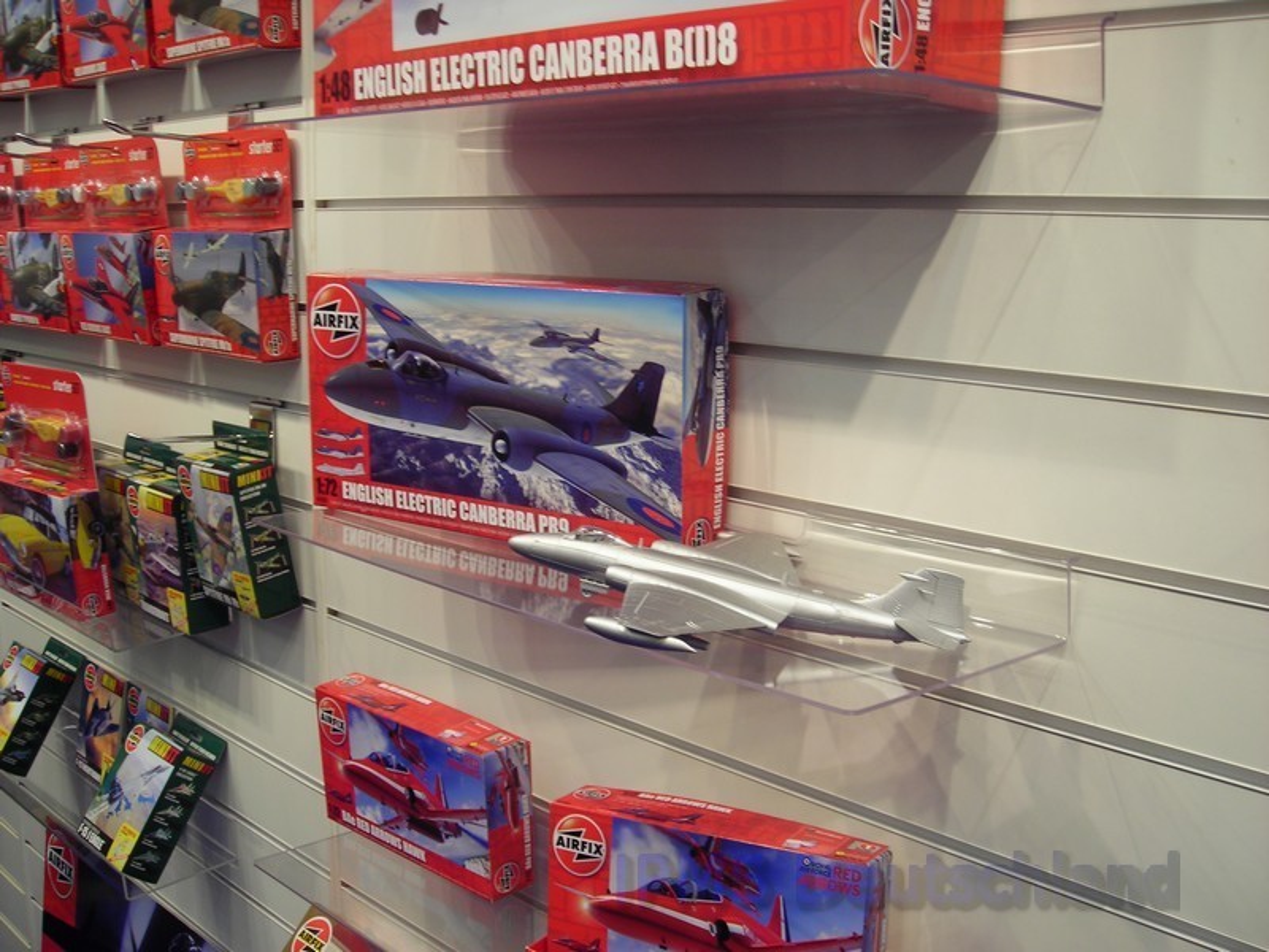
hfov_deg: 49.0
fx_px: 1393
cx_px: 634
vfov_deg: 37.7
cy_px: 476
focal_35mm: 38
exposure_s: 1/16.2
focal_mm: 6.3
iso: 50
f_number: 3.2
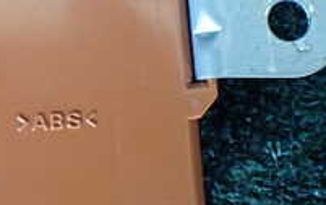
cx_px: -26
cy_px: 13
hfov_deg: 20.9
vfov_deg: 13.6
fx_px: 845
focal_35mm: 95
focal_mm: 5.4
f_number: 2.3
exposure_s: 1/125
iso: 640
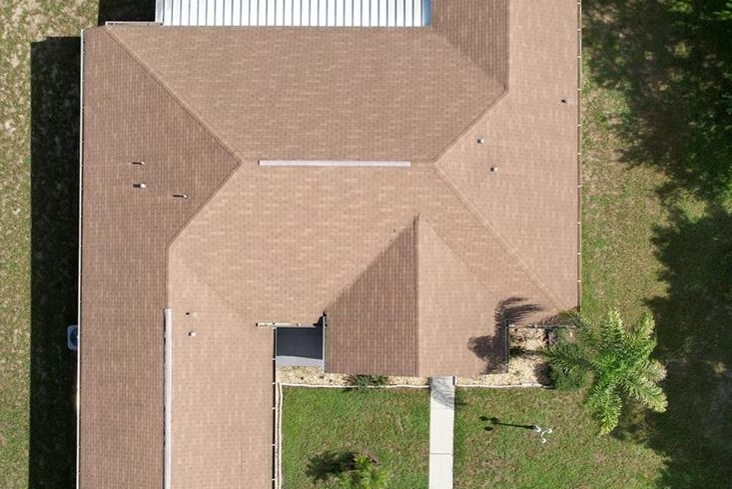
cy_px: 294
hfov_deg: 41.1
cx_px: 344
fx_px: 976
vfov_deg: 28.0
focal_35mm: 48
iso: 110
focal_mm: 8.38
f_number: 2.8
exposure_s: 1/500
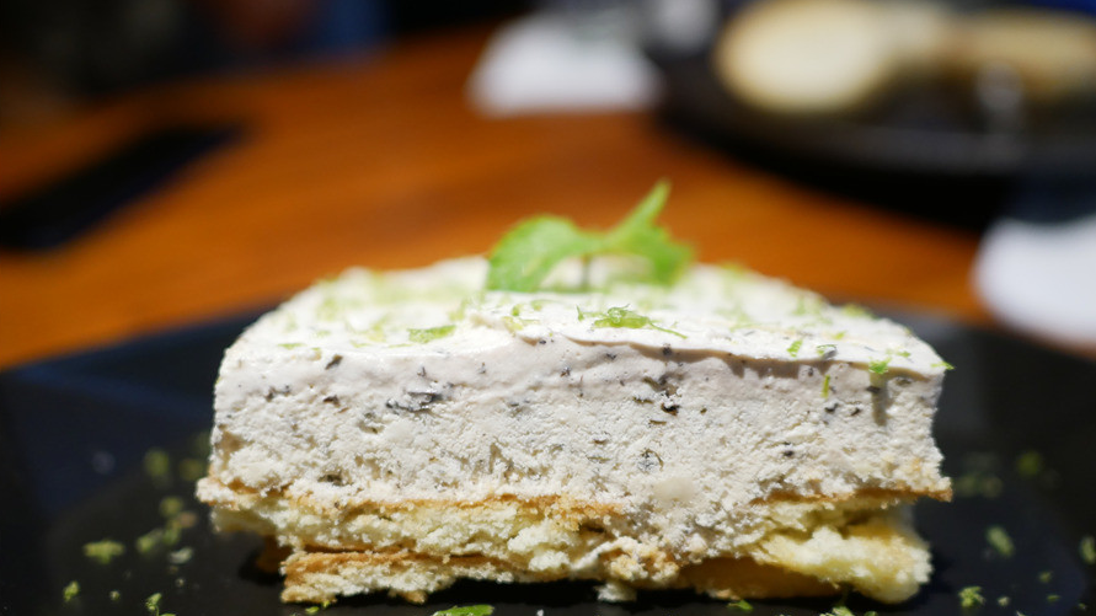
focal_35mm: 33
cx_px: 546
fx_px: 959
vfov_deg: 35.4
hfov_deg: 59.5
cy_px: 394
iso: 500
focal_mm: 15
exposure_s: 1/60
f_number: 1.7
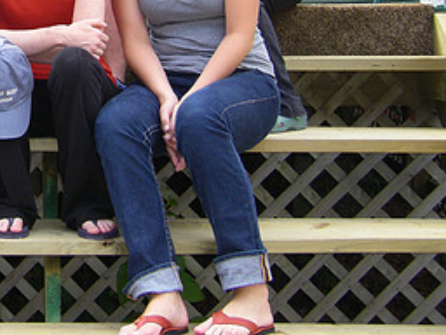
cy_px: -4
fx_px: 1636
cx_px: -9
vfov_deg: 11.5
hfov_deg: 15.2
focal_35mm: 127
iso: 80
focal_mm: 9.3
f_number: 3.7
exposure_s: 1/160
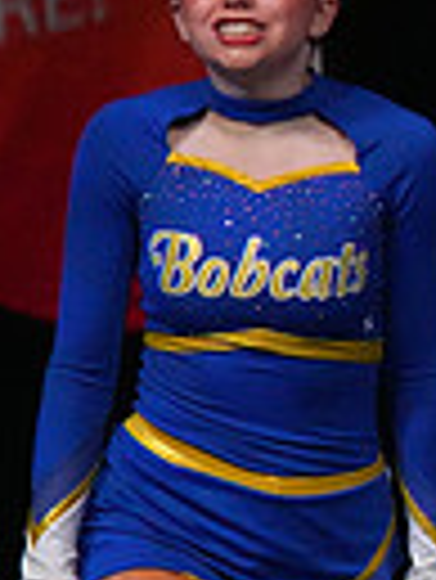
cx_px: 1191
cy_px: 290
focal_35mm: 1300
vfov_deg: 1.5
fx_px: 21796
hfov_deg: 1.1
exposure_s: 1/1250
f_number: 5.6
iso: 16000
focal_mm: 300
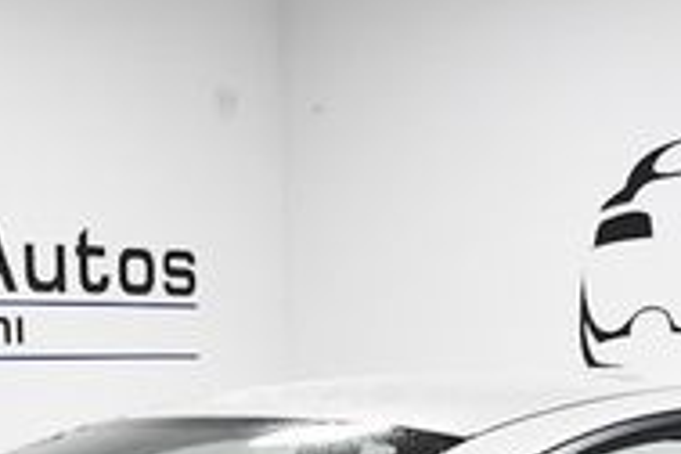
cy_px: 722
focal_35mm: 122
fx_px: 2308
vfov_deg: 10.7
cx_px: 393
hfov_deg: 16.8
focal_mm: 24
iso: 2500
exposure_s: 1/640
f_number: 4.5
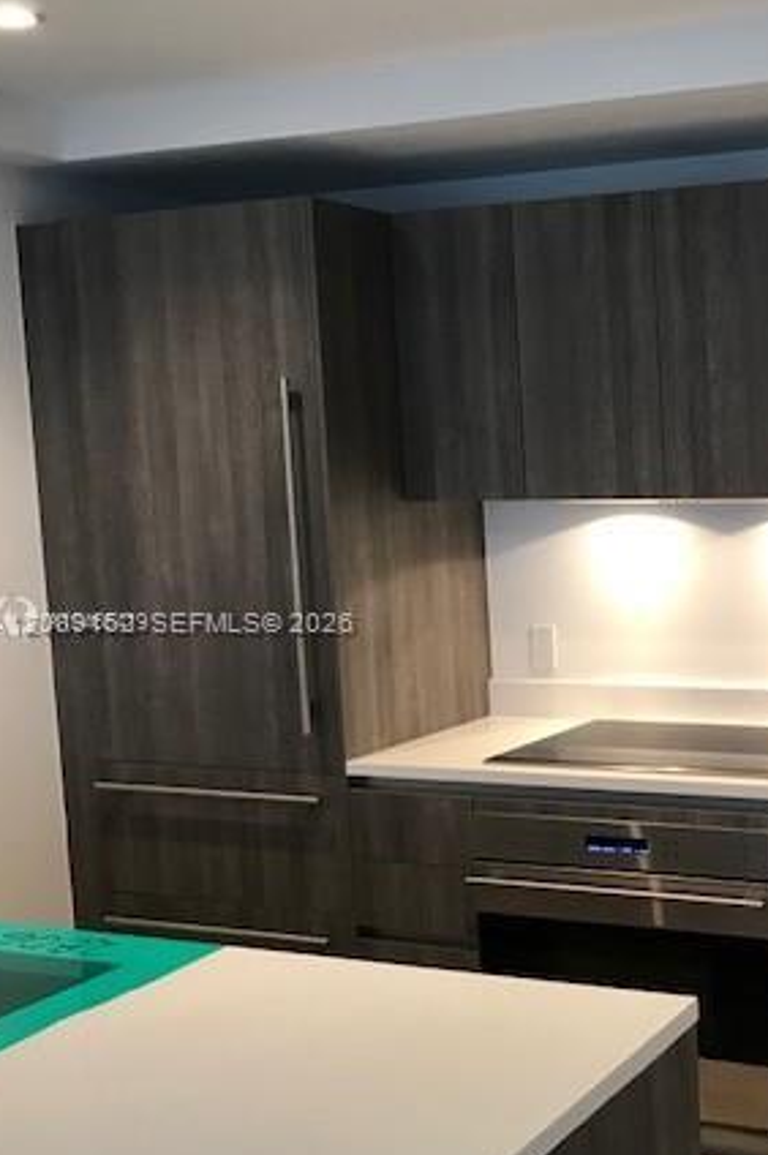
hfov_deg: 27.7
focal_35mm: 44
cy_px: 624
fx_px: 1410
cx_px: 852
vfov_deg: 44.5
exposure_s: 1/17
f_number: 1.8
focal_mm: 3.99
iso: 40
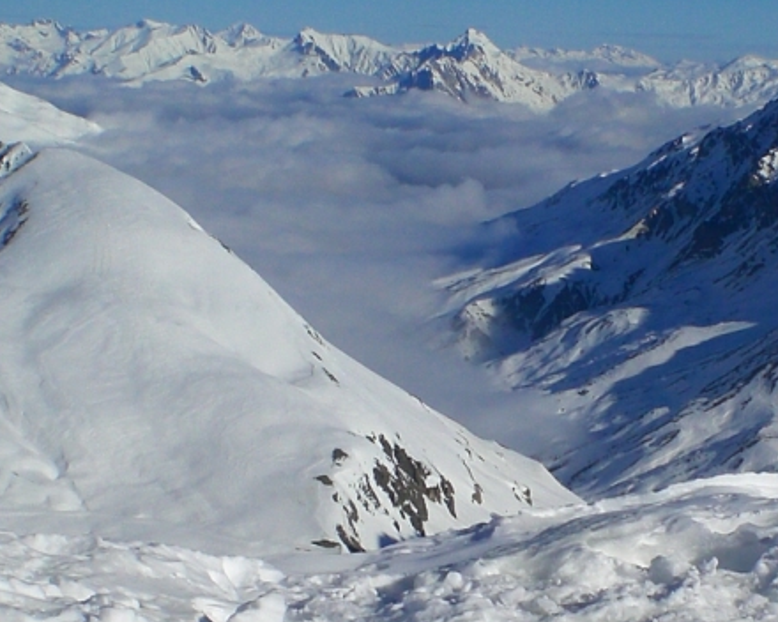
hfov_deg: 34.7
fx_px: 1243
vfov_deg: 28.1
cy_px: 277
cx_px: 334
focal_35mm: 54
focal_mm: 6.3
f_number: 4.4
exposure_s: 1/2000
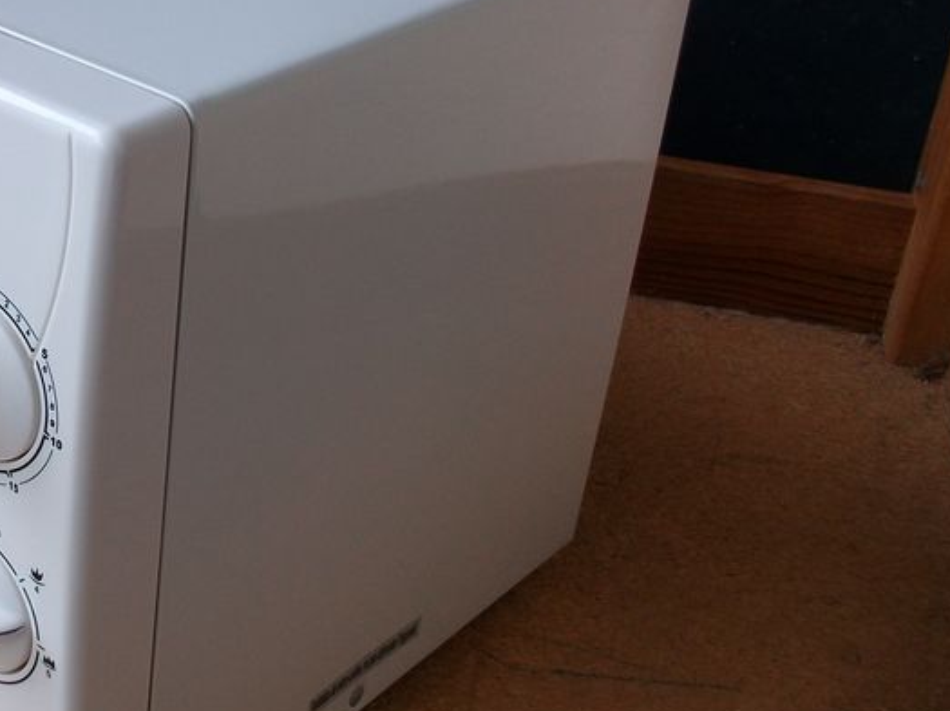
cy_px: 315
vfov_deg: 24.0
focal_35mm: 61
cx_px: 110
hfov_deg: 30.4
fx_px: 1673
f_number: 2.9
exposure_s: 1/40.5
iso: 80
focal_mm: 5.7
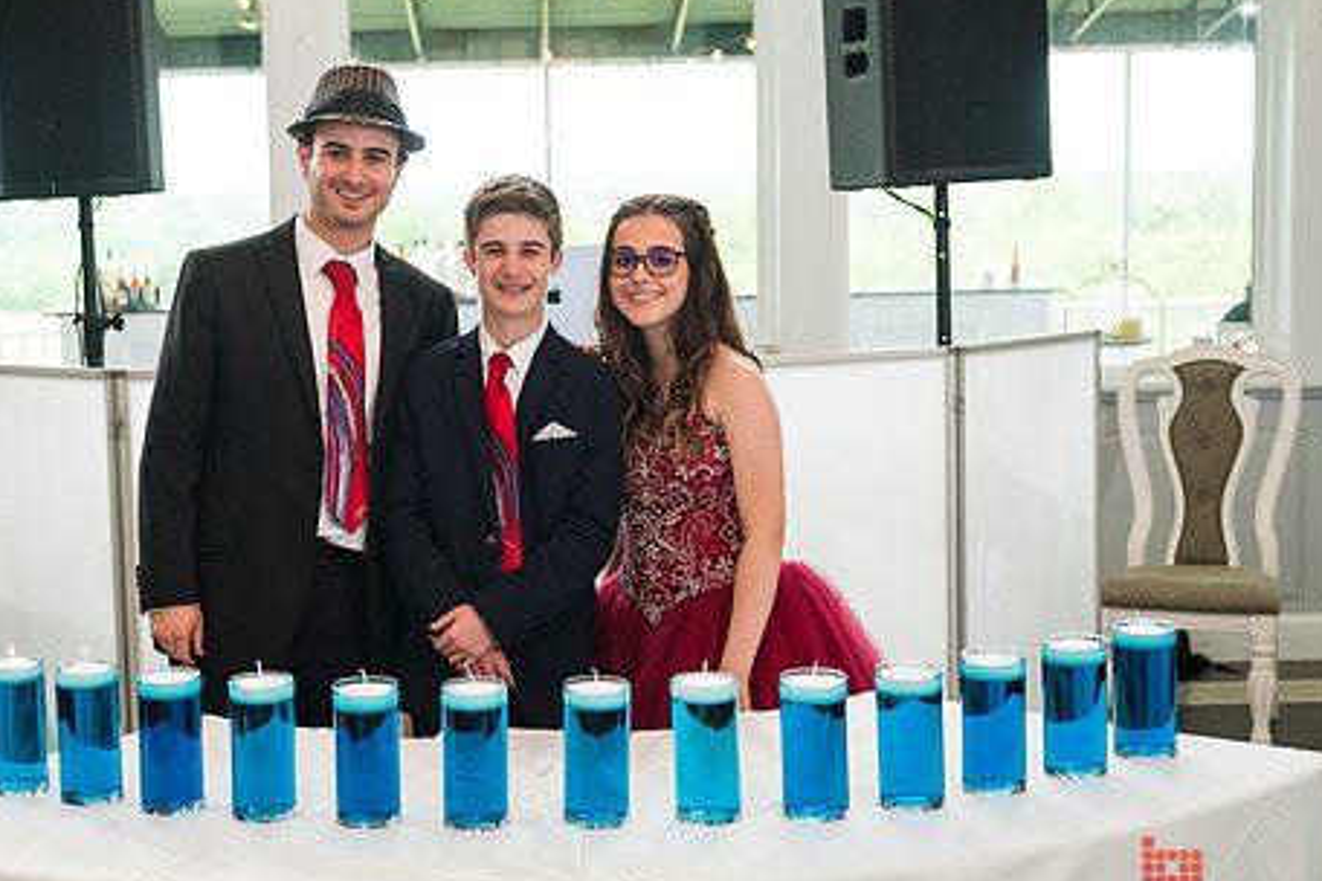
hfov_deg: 32.7
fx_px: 2240
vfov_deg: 22.3
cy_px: 429
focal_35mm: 61
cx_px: 507
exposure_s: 1/200
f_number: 4
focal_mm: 48
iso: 400
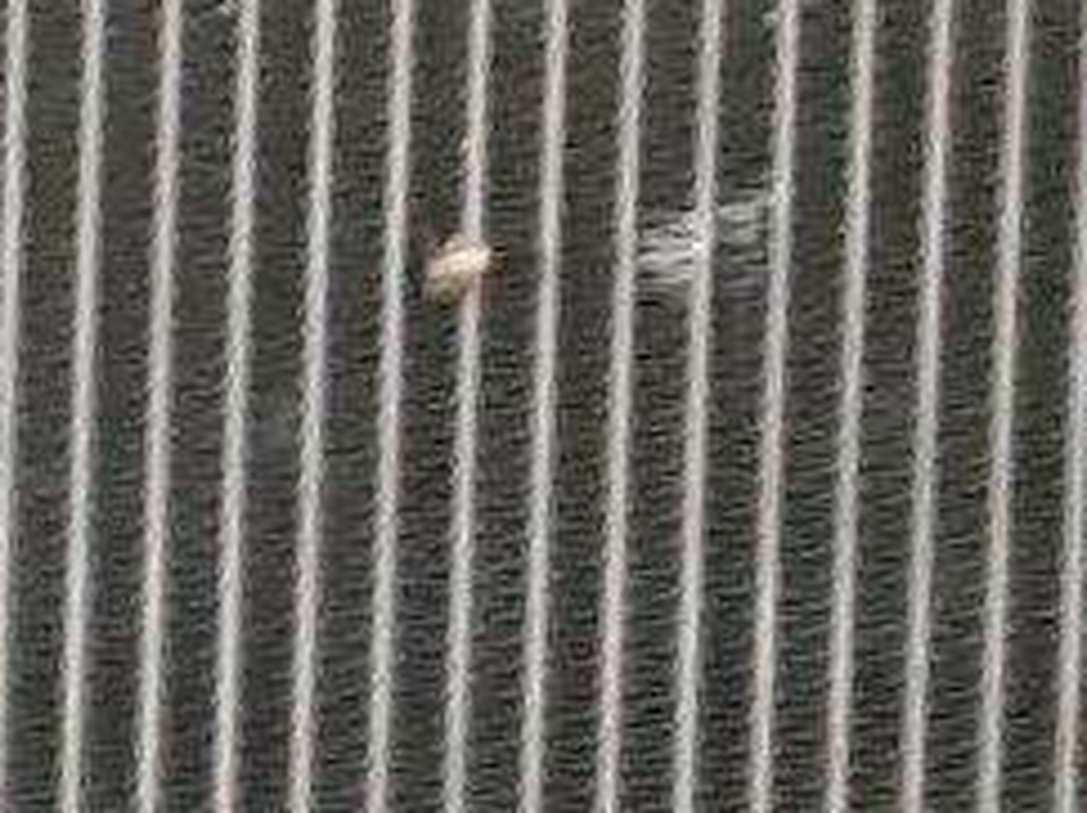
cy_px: 1622
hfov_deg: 11.1
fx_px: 4862
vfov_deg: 9.0
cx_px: -1361
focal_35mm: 155
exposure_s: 1/25
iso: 368
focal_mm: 3.93
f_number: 1.7
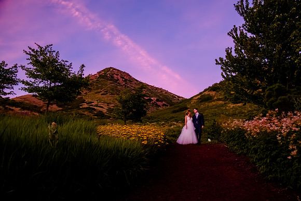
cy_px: 100
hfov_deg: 57.0
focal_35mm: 33
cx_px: 161
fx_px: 277
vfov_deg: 39.9
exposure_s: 1/500
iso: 5000
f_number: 4
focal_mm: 31
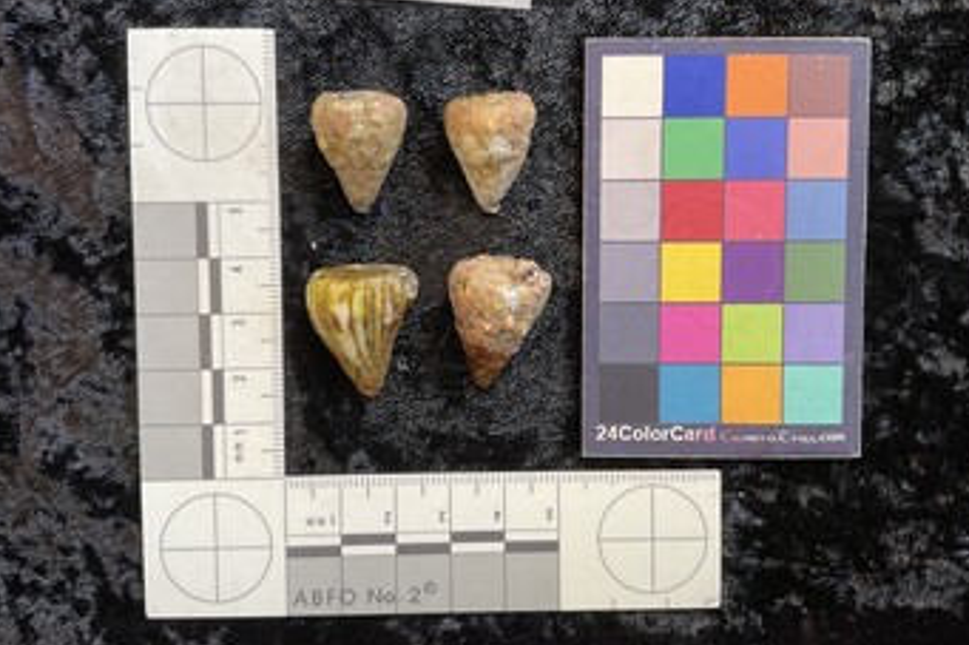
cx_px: 486
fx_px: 834
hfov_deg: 60.3
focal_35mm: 31
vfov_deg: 42.2
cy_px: 294
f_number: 1.8
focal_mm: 3
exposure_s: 1/50
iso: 40
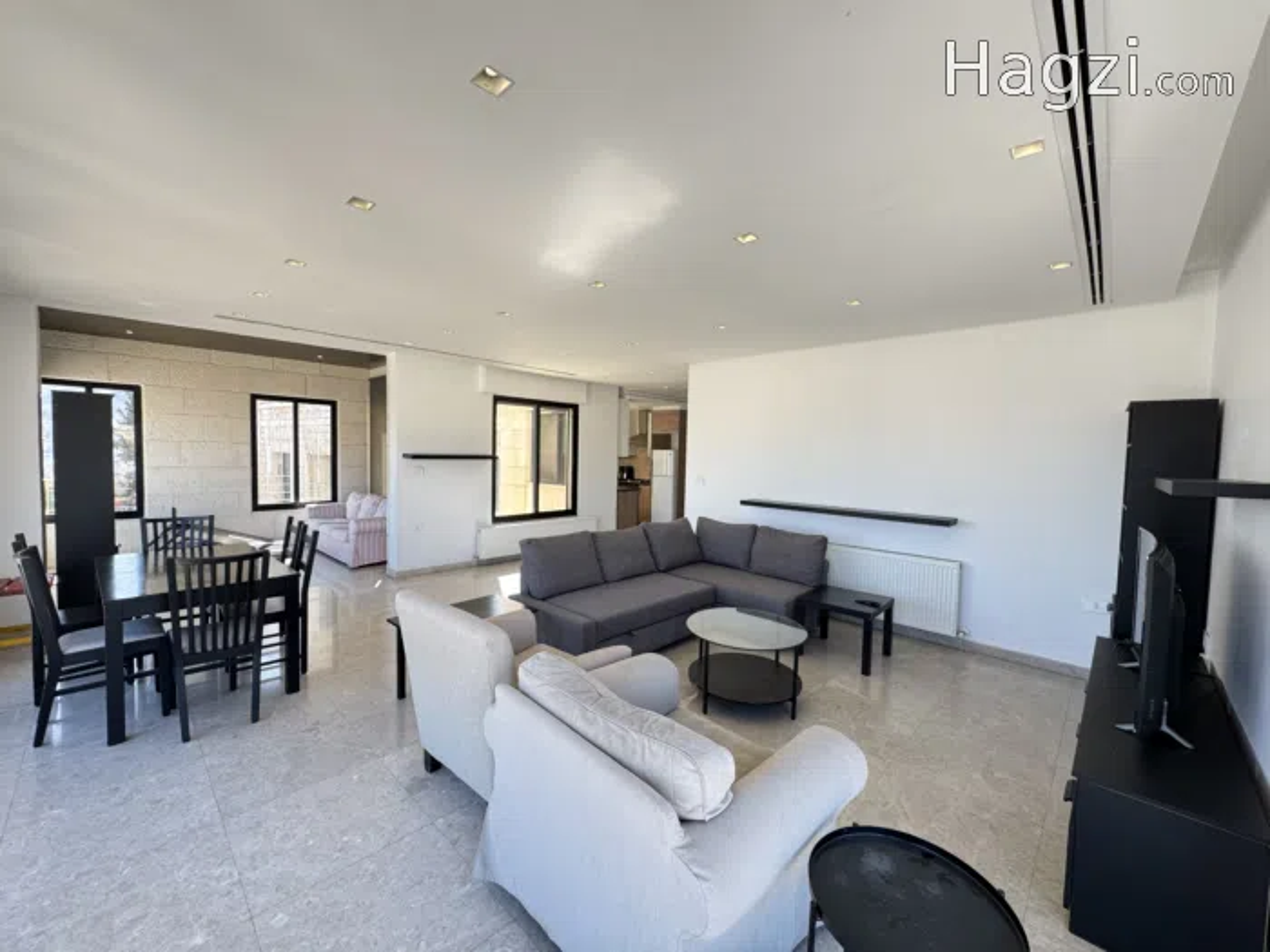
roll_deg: -1.8
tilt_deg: -1.8
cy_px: 476
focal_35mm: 14
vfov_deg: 85.7
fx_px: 514
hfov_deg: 102.1
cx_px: 635
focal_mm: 2.22
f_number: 2.2
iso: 40
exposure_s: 1/104
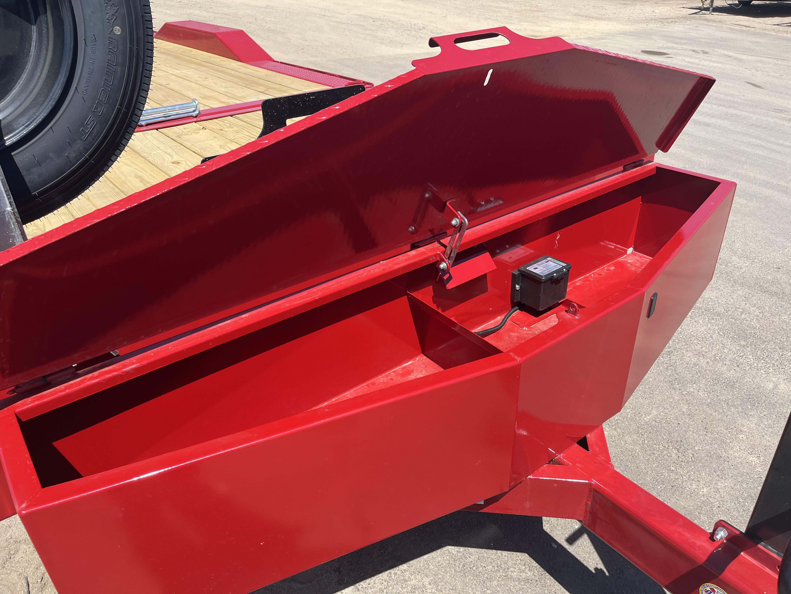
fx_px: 594
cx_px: 396
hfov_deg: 67.3
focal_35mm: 26
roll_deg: -0.4
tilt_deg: -31.1
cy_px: 297
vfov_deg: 53.1
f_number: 1.6
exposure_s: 1/1441
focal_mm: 5.1
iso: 50
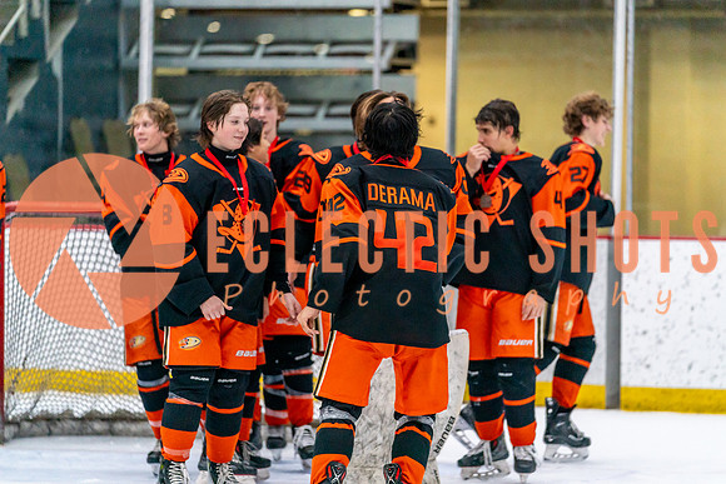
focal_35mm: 170
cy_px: 242
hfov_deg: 12.1
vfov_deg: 8.1
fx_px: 3429
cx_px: 363
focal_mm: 170
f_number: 2.8
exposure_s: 1/1250
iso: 3200
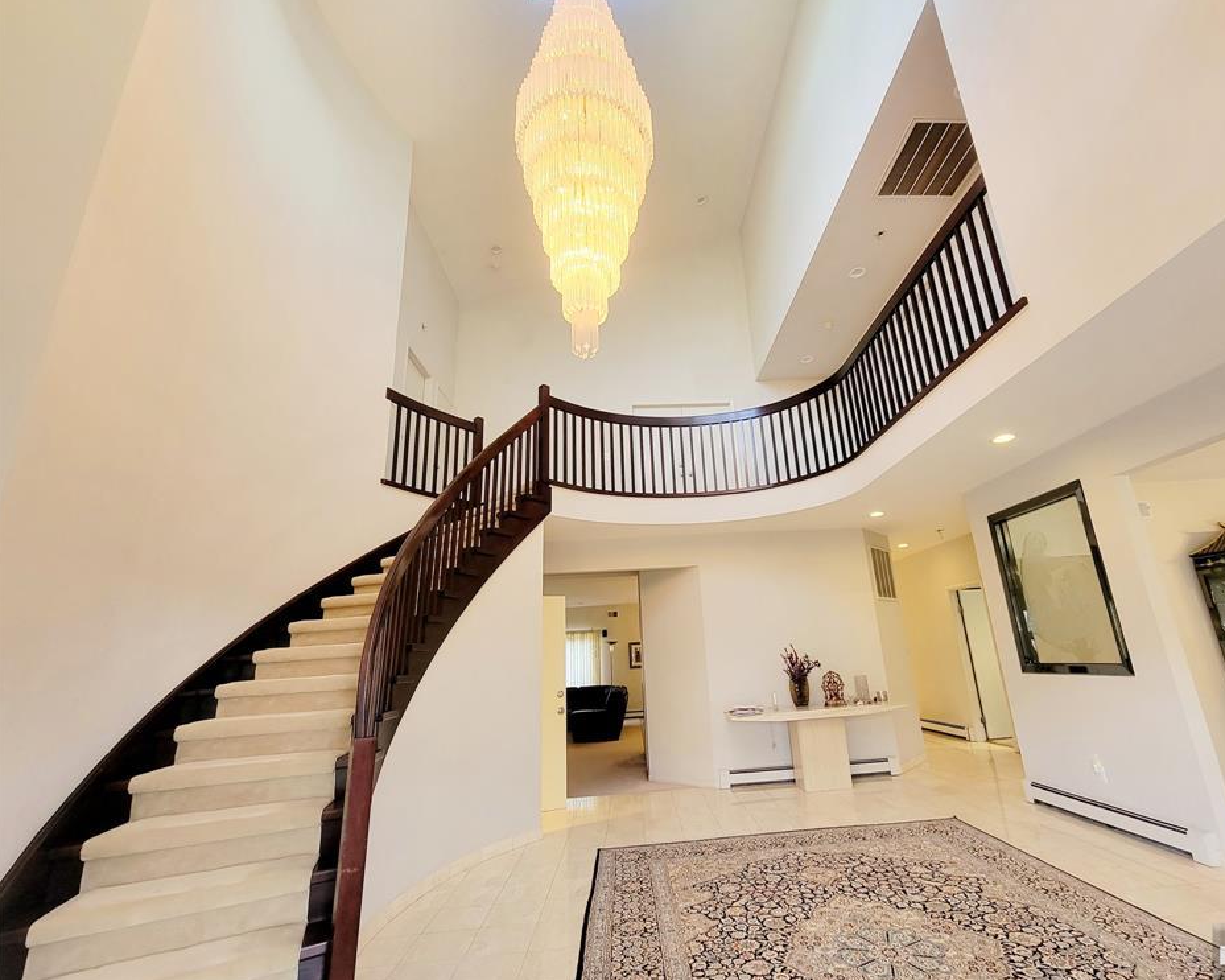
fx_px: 507
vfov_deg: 87.9
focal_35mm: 14
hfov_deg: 100.4
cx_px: 671
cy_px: 479
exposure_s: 1/60.2
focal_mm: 2.2
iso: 200
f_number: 2.2
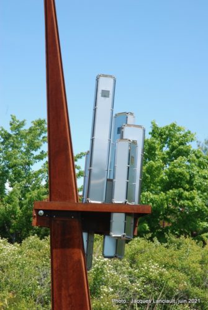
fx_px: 907
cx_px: 104
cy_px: 155
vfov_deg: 19.4
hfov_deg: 13.1
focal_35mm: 105
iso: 100
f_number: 20
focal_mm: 70
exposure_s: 1/20
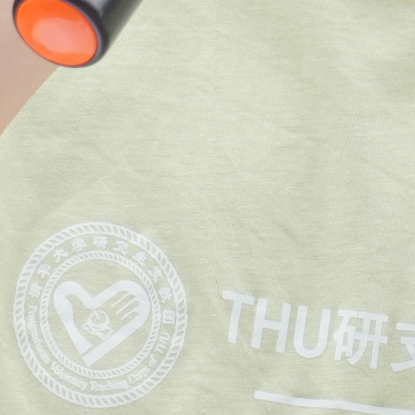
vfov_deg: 1.8
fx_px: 13401
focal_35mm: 988
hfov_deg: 1.8
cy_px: -99
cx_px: 510
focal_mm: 105
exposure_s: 1/1600
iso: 1000
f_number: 4
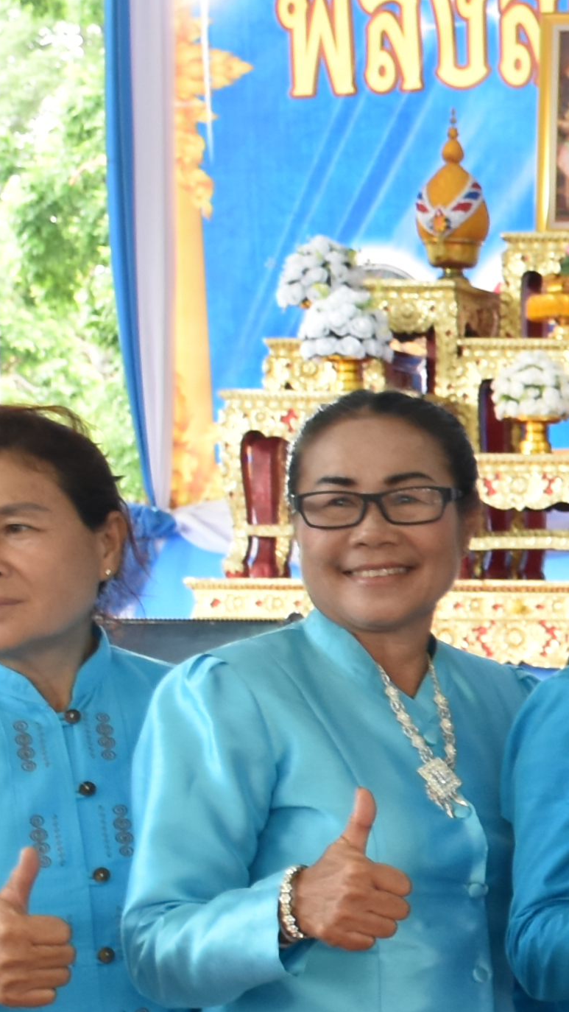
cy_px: 748
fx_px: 4050
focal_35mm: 151
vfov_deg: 14.2
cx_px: 1688
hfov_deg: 7.2
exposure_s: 1/80
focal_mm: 22
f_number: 4.5
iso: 400
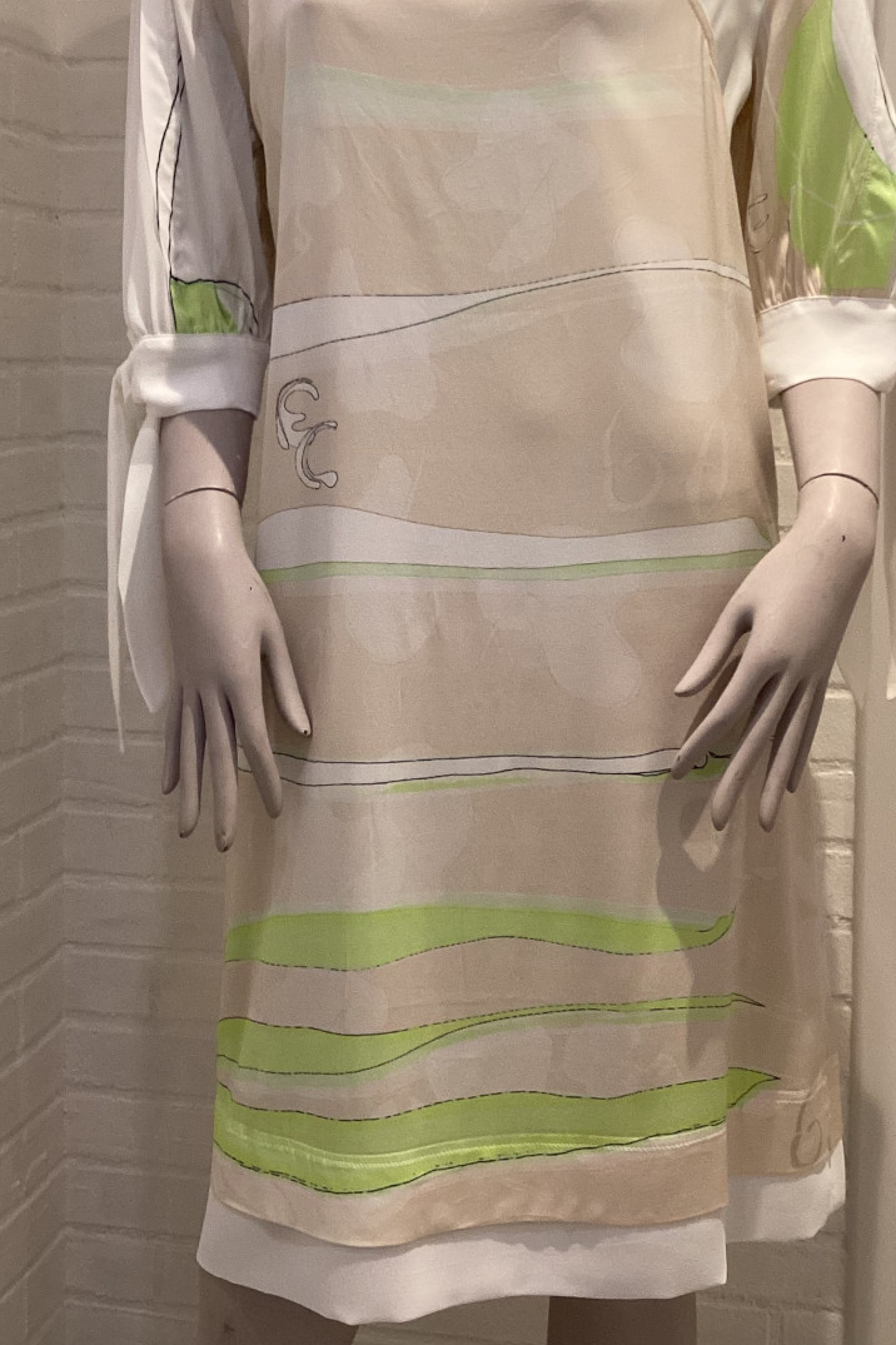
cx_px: 459
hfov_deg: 28.1
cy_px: 507
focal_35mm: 48
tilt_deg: -4.4
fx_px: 1793
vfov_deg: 40.8
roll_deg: +0.5
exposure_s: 1/50
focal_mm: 3.3
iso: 160
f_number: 2.4
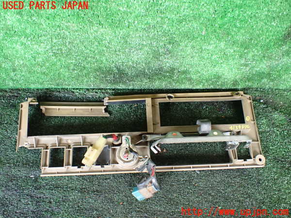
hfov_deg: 60.0
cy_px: 109
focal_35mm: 30
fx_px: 252
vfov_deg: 46.8
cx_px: 146
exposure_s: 1/100
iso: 800
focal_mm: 5.4
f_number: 2.3
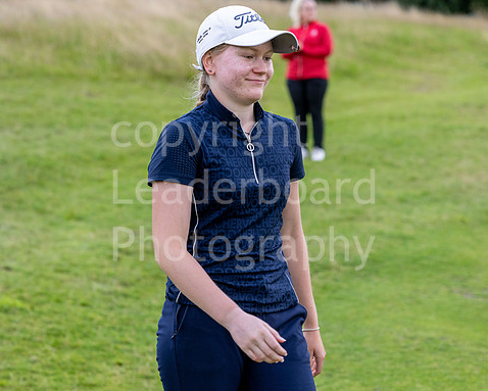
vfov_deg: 14.3
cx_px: 280
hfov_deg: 17.8
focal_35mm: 108
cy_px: 216
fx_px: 1561
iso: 400
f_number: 4
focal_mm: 85
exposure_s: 1/500
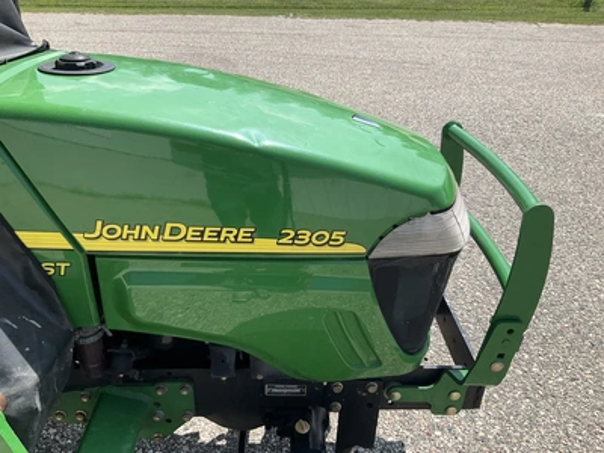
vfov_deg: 48.2
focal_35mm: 29
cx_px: 302
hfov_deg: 61.7
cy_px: 226
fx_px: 506
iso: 25
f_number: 1.8
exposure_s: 1/1311
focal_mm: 3
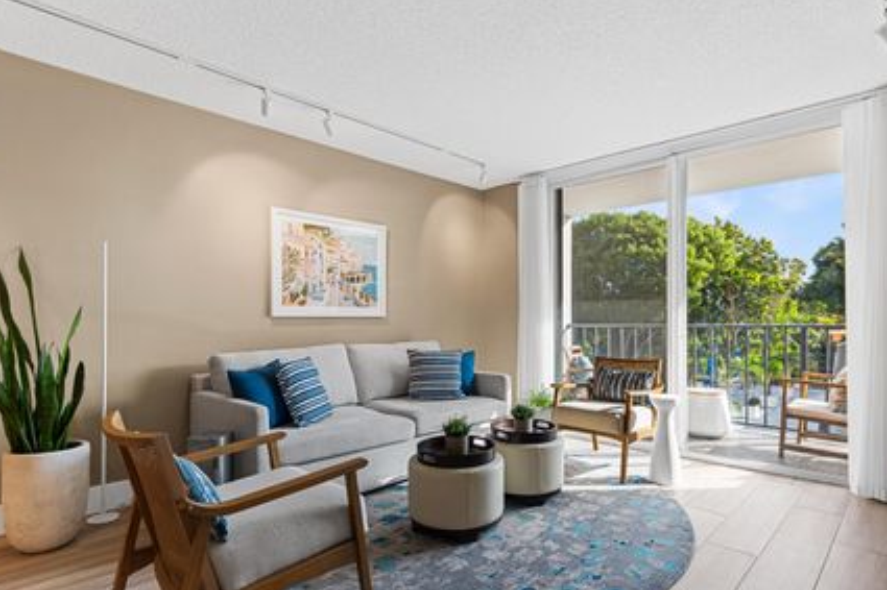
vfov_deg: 61.8
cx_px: 495
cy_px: 320
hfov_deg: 83.7
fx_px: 493
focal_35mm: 20
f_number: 9
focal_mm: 17
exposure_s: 1/1.25
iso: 125
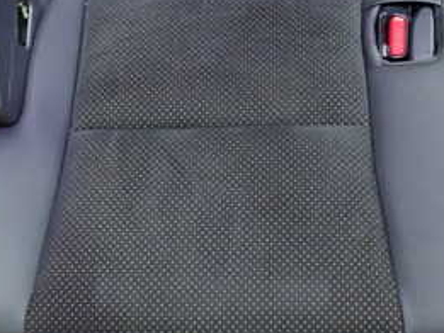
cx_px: 219
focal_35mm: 69
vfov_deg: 21.2
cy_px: 102
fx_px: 885
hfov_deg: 28.2
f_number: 2.3
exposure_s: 1/25
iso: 800
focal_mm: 5.4
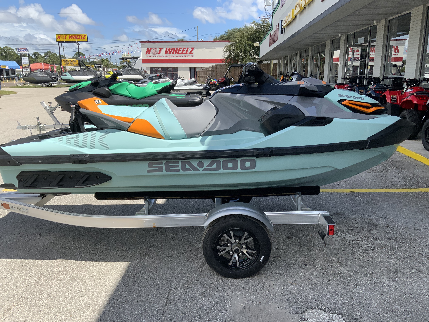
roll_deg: -0.3
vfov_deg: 48.2
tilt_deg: -16.1
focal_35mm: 29
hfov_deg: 61.7
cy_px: 161
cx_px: 214
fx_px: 359
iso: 20
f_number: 1.8
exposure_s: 1/1577
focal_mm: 3
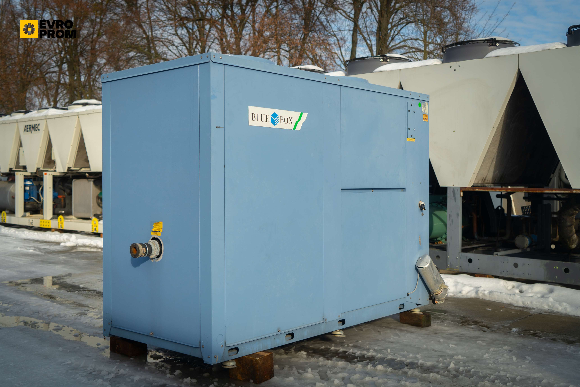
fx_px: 612
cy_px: 194
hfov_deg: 50.7
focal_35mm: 38
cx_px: 290
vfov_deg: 35.1
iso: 125
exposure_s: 1/400
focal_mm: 38
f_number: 4
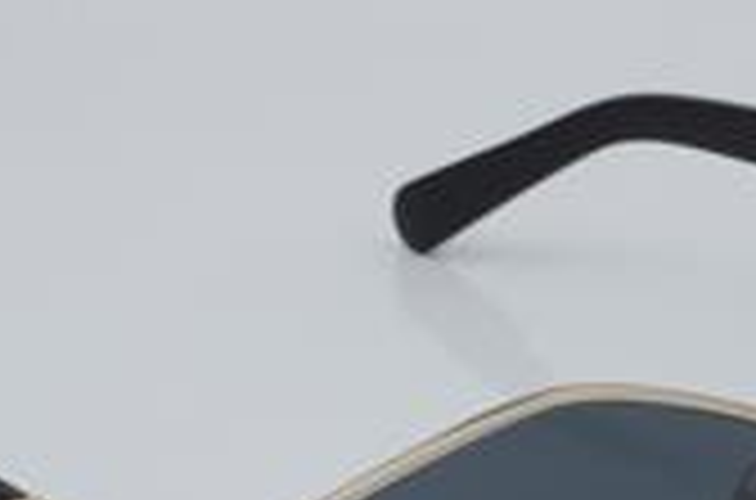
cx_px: 518
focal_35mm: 179
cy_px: 477
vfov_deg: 7.6
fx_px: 3748
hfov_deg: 11.5
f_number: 32
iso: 100
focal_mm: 50
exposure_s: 1/4
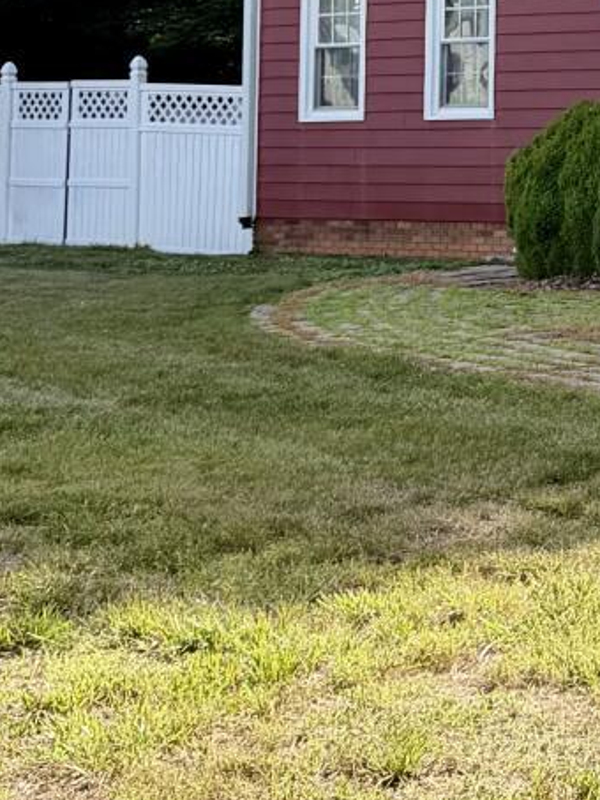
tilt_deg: +4.3
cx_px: 1066
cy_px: -148
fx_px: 2449
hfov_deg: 12.8
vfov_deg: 17.7
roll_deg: +1.7
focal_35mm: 106
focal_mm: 6.76
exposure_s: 1/1060
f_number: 1.78
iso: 80
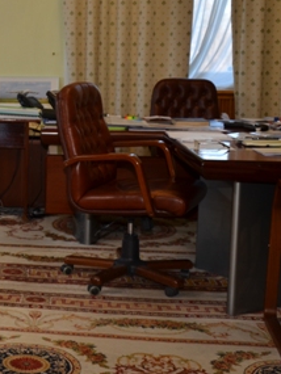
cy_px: 127
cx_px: -117
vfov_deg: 28.3
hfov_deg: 19.4
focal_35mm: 68
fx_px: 736
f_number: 5
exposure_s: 1/60
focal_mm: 21
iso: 250
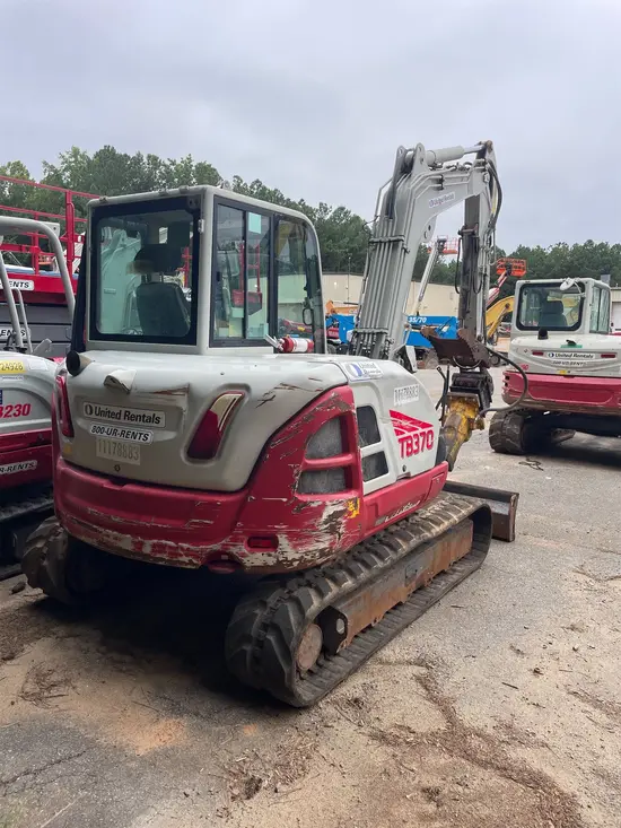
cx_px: 310
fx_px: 622
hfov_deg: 53.1
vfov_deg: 67.3
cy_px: 414
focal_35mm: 26
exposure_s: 1/388
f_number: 1.6
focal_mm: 4.2
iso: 32
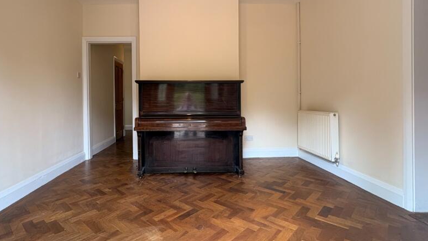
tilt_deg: -0.1
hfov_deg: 86.2
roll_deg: +1.0
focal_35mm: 20
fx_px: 227
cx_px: 187
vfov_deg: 55.6
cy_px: 101
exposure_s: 1/100
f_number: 2.2
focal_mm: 2.22
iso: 160
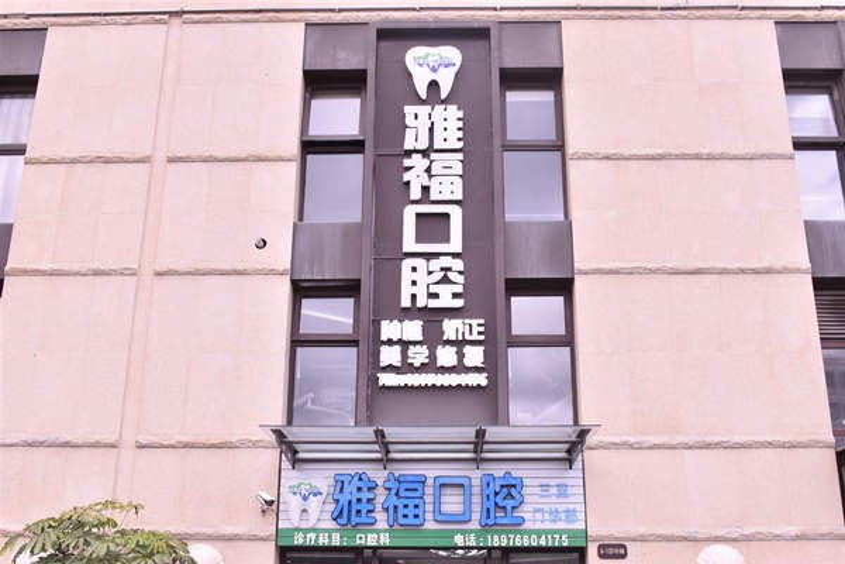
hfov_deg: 47.9
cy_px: 282
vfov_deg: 33.0
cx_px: 422
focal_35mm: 40
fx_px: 951
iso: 100
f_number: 14
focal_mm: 27
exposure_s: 1/30
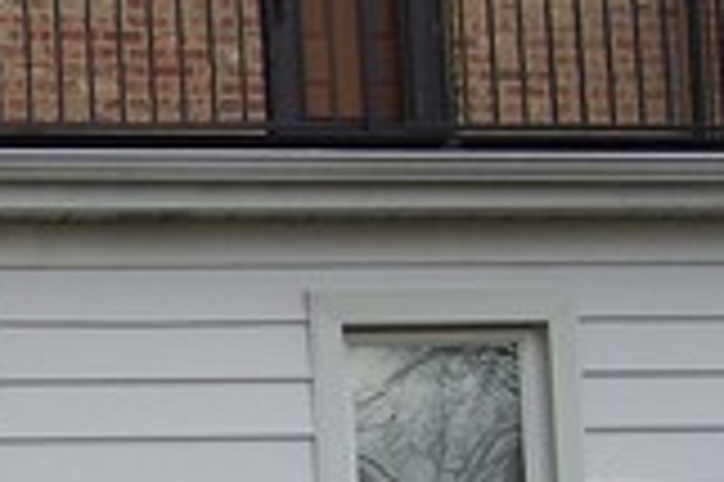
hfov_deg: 12.5
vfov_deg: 8.7
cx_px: -315
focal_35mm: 157
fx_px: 3154
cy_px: 342
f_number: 2.8
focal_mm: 6.3
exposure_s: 1/250
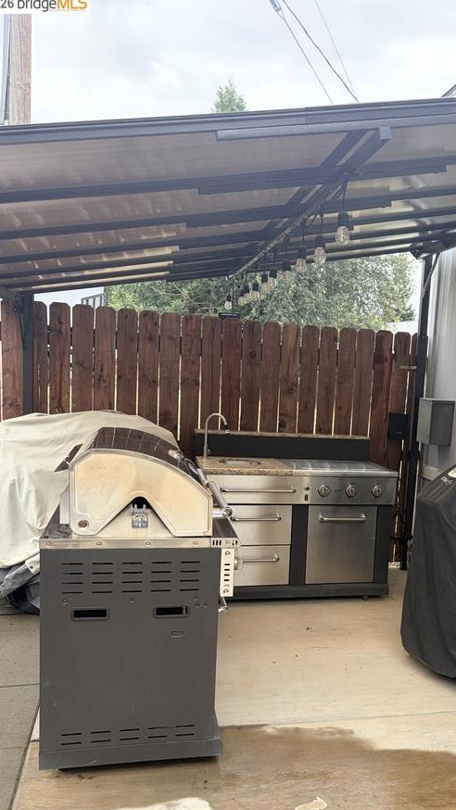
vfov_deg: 56.2
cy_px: 485
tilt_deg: -9.4
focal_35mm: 35
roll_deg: -3.8
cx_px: 348
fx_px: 752
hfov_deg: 33.0
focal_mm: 5.96
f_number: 1.6
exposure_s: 1/515
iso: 64
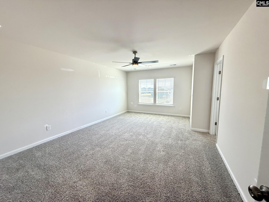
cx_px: 134
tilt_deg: -6.9
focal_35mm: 14
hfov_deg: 102.1
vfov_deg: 85.7
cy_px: 101
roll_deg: -0.2
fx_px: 109
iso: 64
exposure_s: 1/216
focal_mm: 2.22
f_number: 2.2
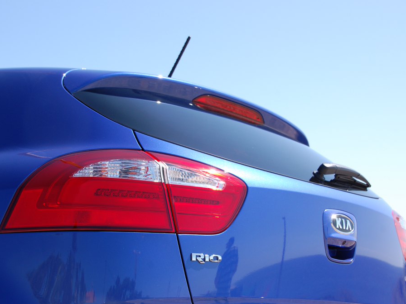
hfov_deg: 34.3
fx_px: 657
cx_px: 209
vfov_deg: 26.1
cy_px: 153
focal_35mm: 56
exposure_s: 1/250
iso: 200
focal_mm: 34
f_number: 8
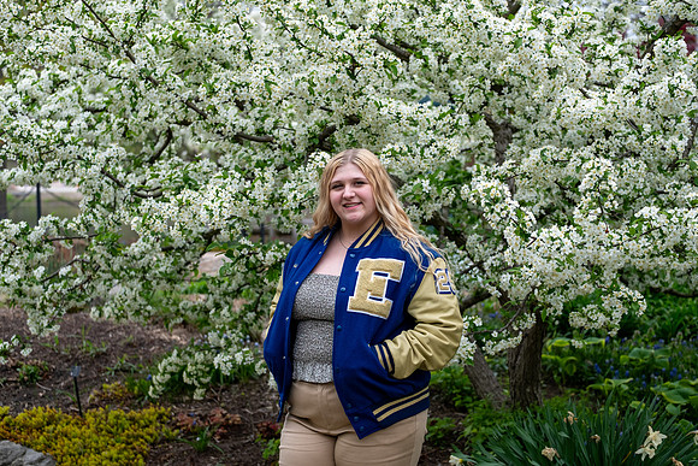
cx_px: 349
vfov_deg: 18.2
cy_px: 233
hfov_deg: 27.0
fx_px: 1454
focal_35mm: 75
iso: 250
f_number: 2.8
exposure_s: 1/500
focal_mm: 50
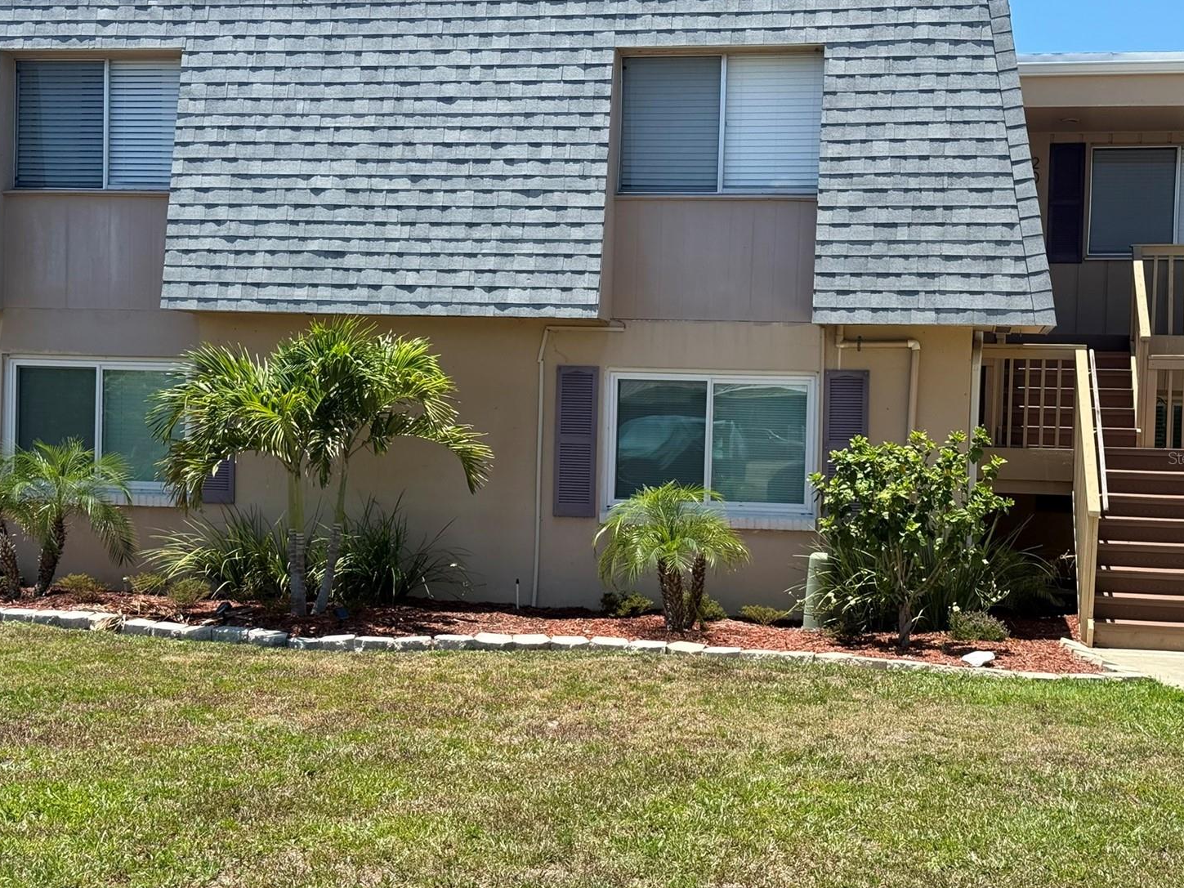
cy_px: 457
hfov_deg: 36.2
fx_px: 1813
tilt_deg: -0.3
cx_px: 592
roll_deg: -1.9
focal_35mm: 53
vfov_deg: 27.5
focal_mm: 6.76
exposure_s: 1/3534
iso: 100
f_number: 1.78
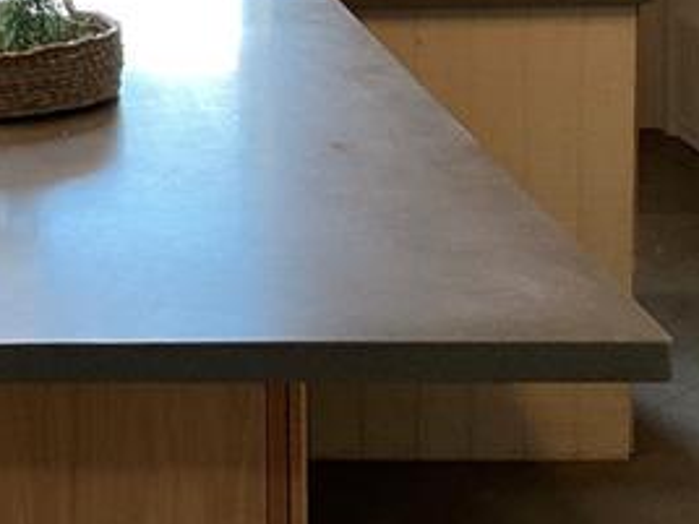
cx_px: -91
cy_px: -123
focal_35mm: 111
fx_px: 2241
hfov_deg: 17.1
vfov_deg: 13.0
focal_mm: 3
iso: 125
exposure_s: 1/60
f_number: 1.8
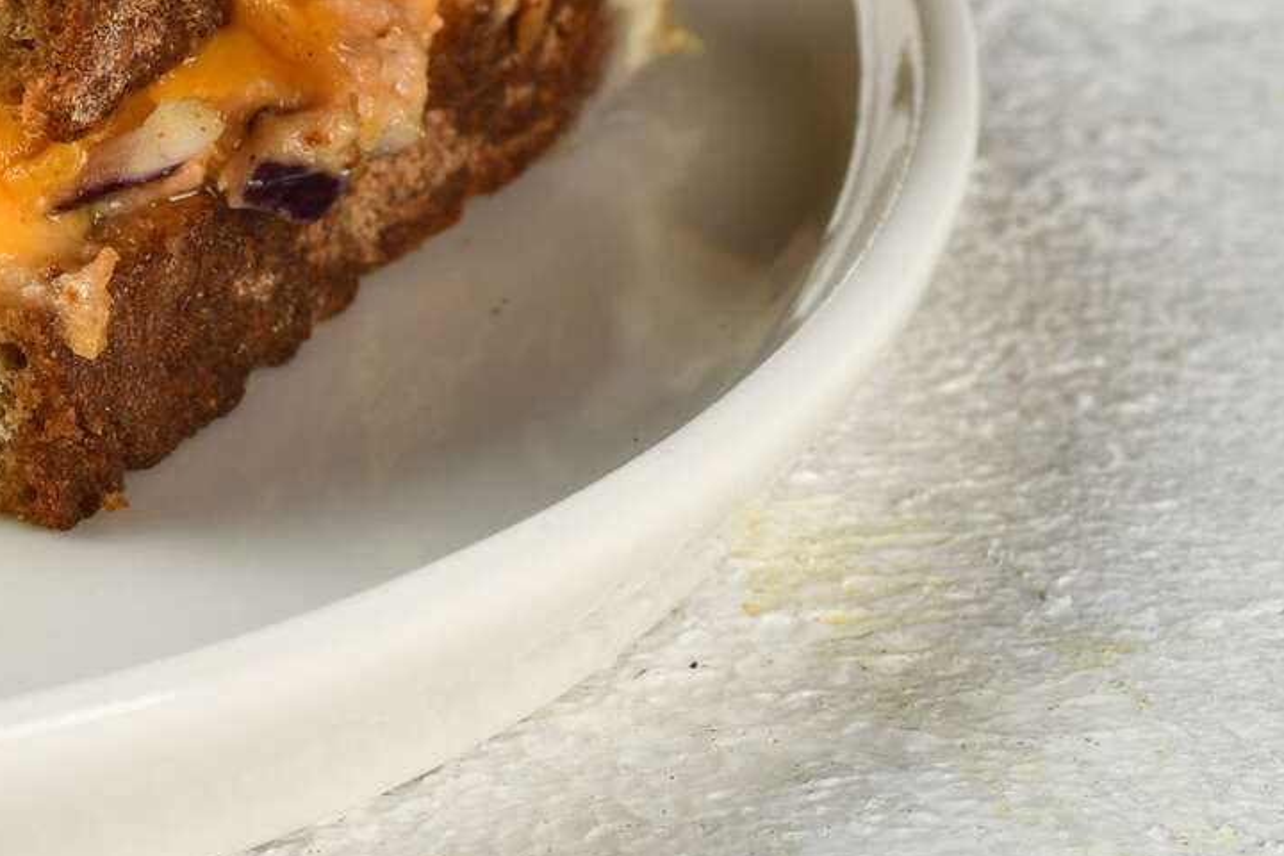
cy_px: -18
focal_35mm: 375
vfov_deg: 3.7
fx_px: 13374
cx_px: -931
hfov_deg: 5.4
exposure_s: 1/160
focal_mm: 90
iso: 80
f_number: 10
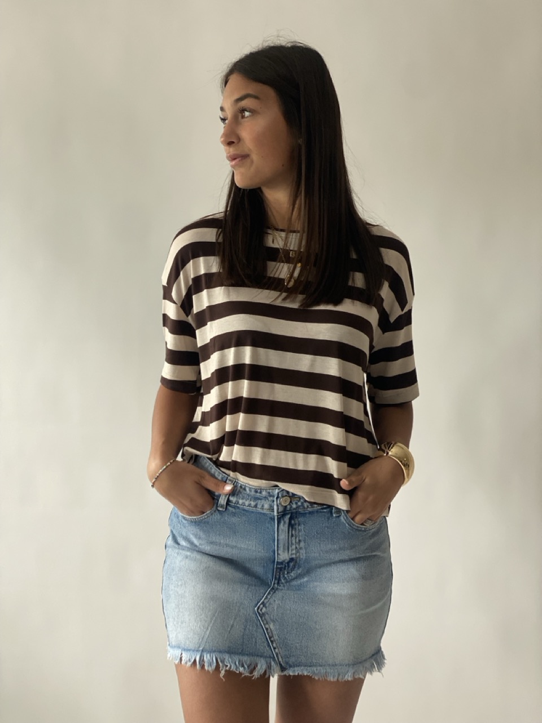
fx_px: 1086
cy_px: 362
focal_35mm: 52
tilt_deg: -0.6
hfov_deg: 28.0
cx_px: 271
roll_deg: -1.1
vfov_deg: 36.8
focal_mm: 6
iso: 80
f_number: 2
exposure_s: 1/50
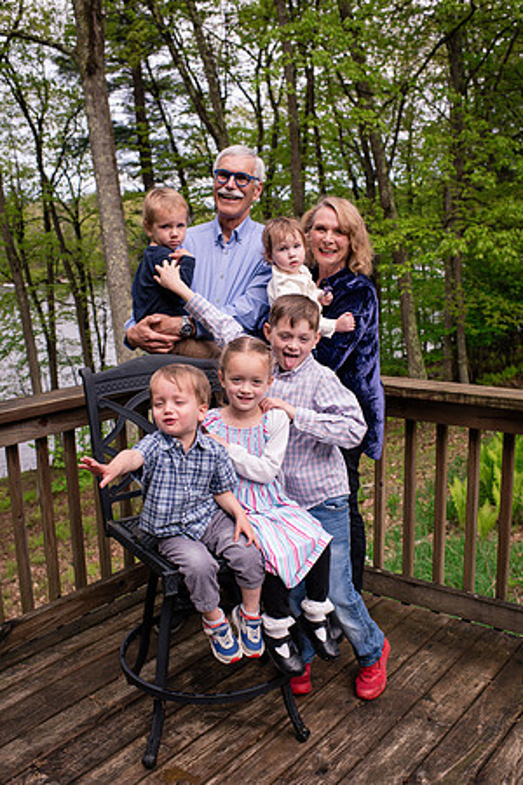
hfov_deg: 37.9
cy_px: 392
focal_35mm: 35
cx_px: 262
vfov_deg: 54.4
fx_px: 763
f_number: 6.3
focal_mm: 35
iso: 400
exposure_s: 1/640
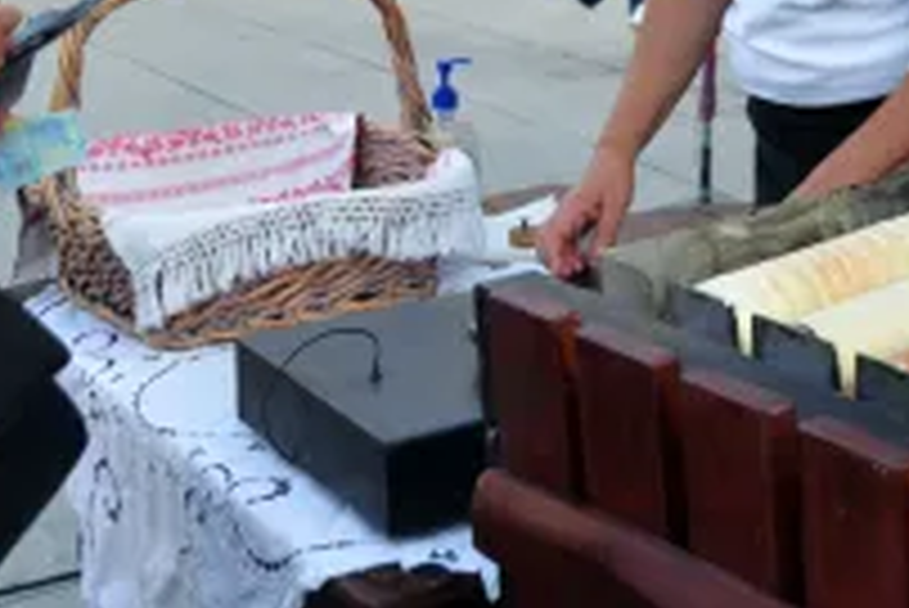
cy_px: -104
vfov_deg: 15.9
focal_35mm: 83
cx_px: 1012
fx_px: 2097
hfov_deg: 22.9
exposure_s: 1/200
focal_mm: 35
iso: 400
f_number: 6.3
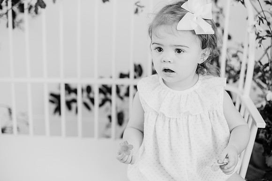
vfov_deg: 27.0
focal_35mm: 50
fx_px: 378
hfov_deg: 39.6
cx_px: 136
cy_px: 90
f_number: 2.5
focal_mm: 50
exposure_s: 1/160
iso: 125
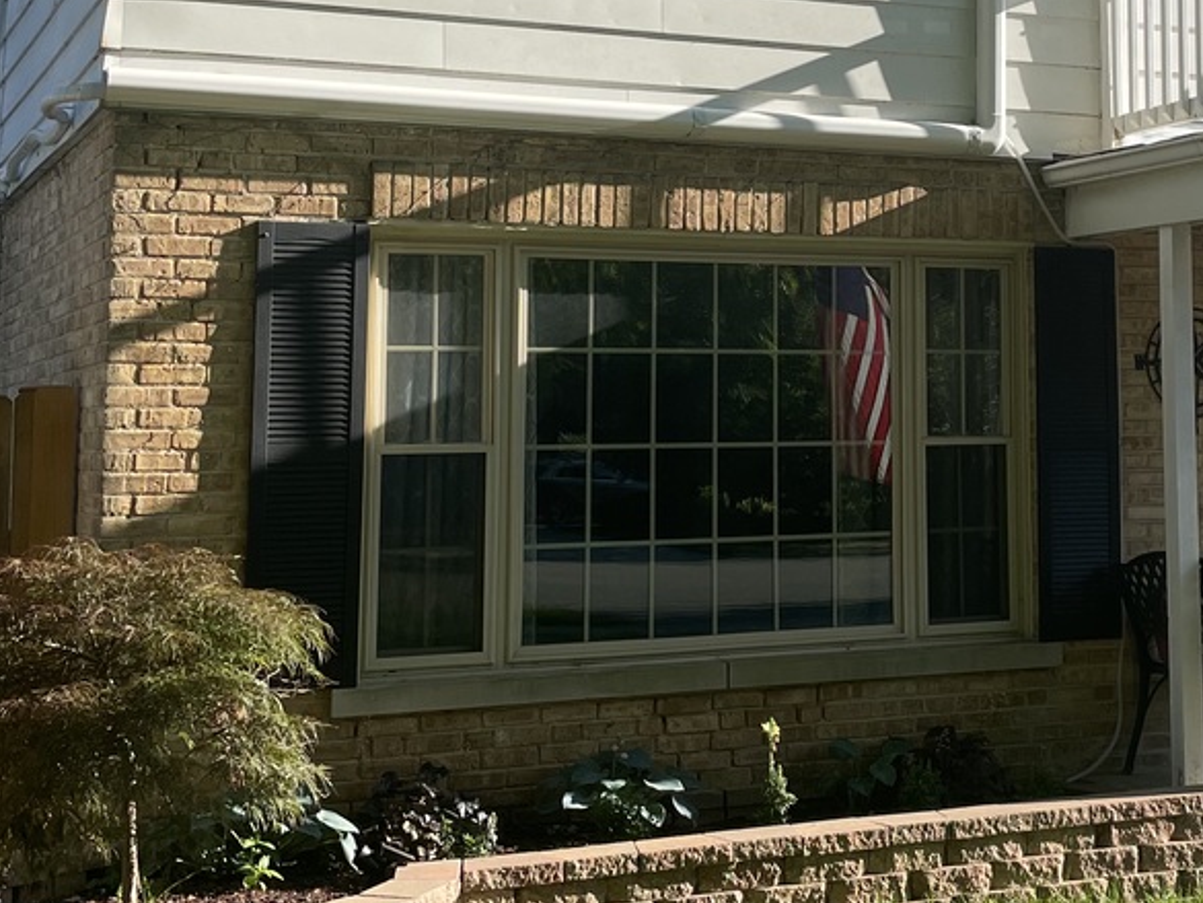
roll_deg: +0.5
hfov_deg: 29.7
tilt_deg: +6.9
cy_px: 181
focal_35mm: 64
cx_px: 917
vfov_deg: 22.6
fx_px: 2225
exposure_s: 1/1383
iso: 32
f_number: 1.6
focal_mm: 4.2
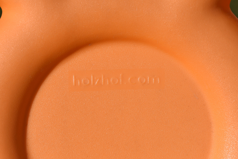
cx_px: 119
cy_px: 80
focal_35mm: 128
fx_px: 843
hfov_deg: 16.1
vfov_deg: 10.8
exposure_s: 1/4000
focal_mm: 85
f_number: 3.3
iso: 125
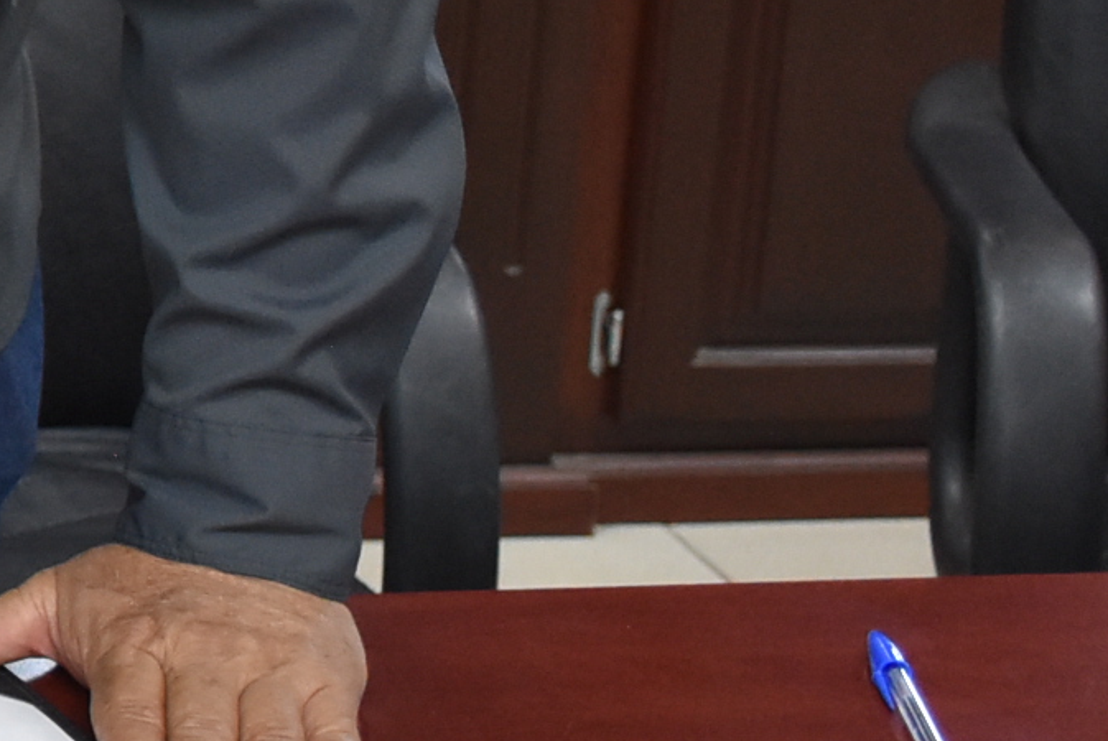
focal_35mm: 160
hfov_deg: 11.3
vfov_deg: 8.5
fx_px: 4929
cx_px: -1283
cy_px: -84
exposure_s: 1/60
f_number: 4
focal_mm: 24
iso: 1800
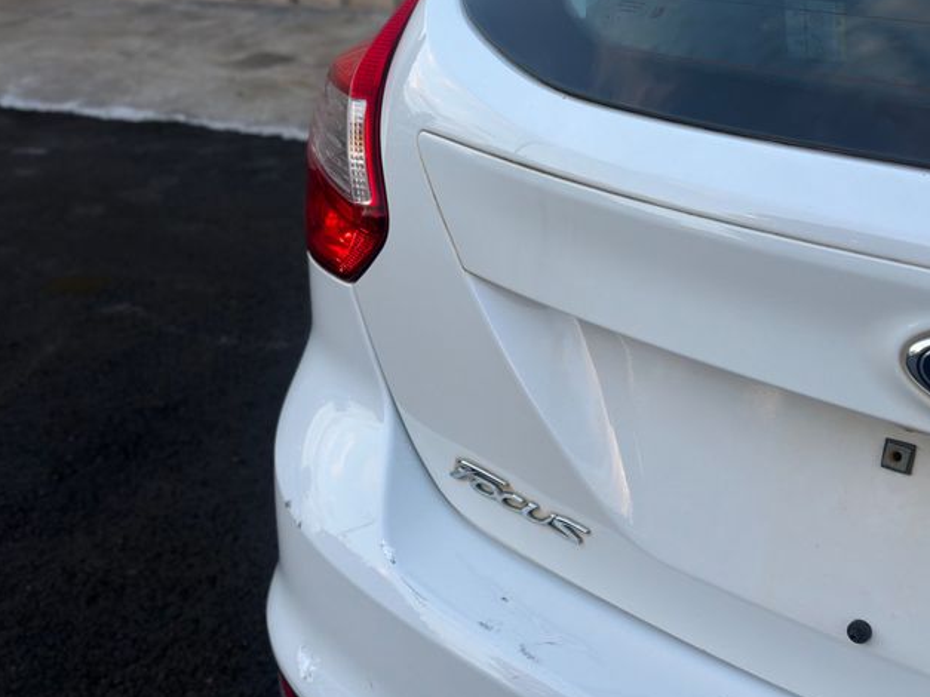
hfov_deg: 38.9
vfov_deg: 29.7
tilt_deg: -25.3
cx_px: 467
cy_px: 348
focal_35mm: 49
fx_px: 1316
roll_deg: +0.5
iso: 64
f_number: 1.78
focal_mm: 6.76
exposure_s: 1/541
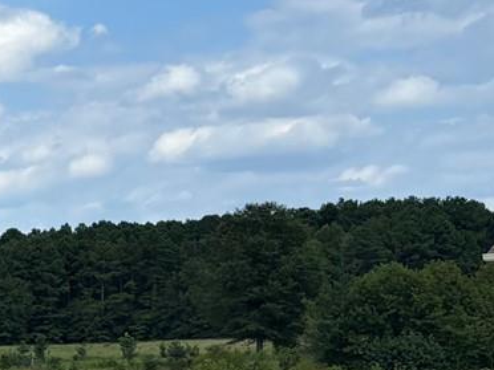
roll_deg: -0.1
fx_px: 2041
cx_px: -798
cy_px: 316
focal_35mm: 143
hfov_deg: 11.0
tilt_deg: +0.6
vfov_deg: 10.3
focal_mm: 5.96
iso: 50
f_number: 1.6
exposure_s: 1/3021
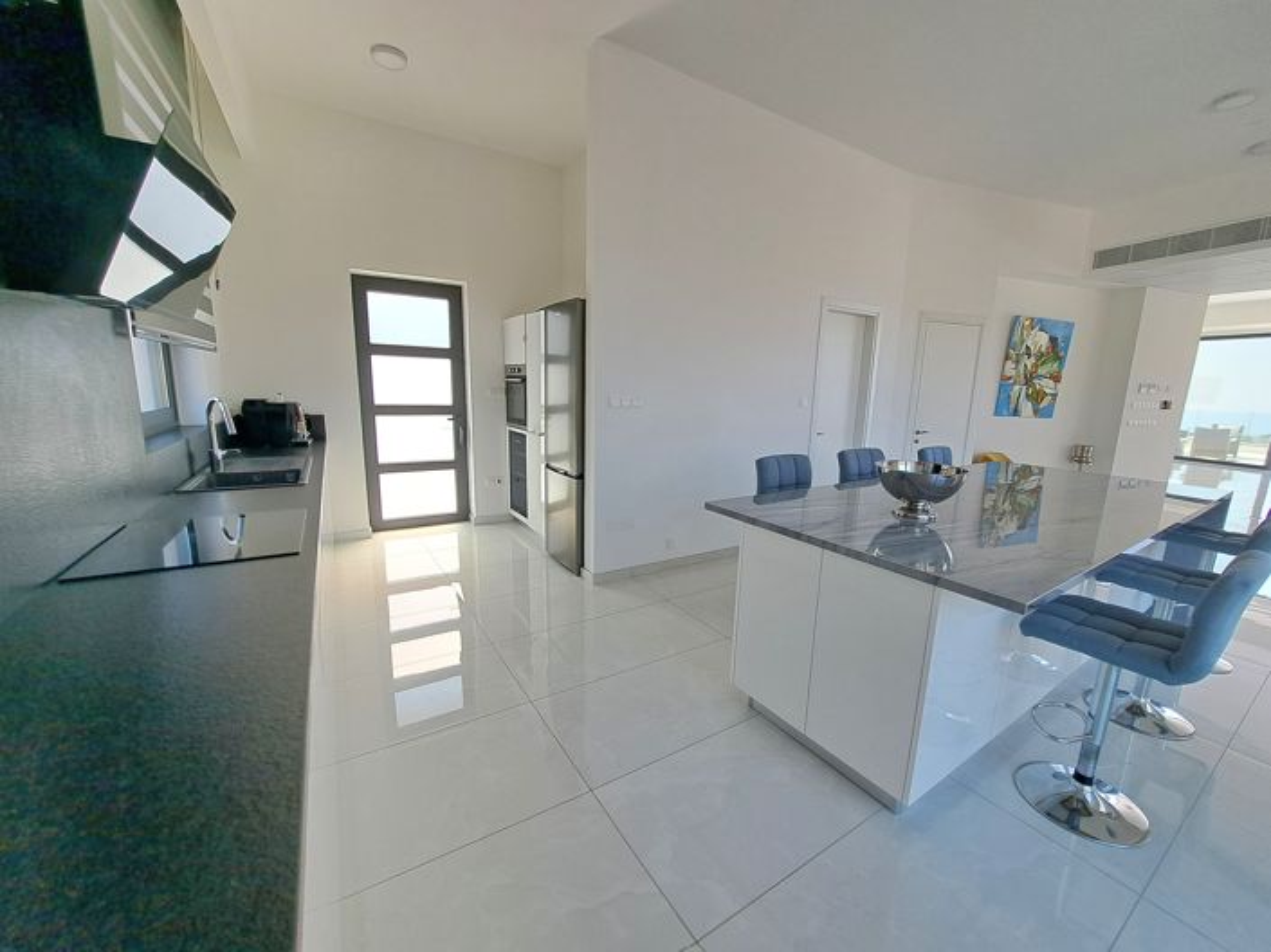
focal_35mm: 13
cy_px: 476
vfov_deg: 89.9
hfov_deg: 106.2
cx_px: 636
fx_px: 477
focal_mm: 1.74
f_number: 2.2
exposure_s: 1/345
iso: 50
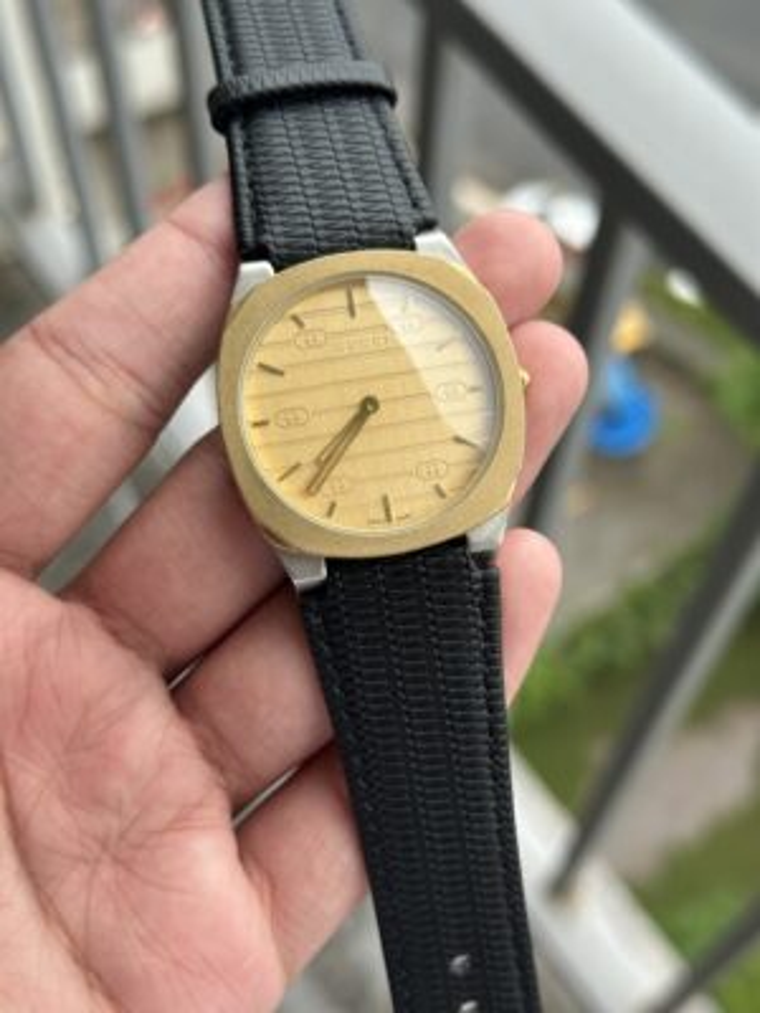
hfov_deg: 30.3
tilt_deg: -61.5
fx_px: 1405
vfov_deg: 39.7
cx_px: 380
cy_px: 506
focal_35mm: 48
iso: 64
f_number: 1.78
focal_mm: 6.86
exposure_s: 1/314
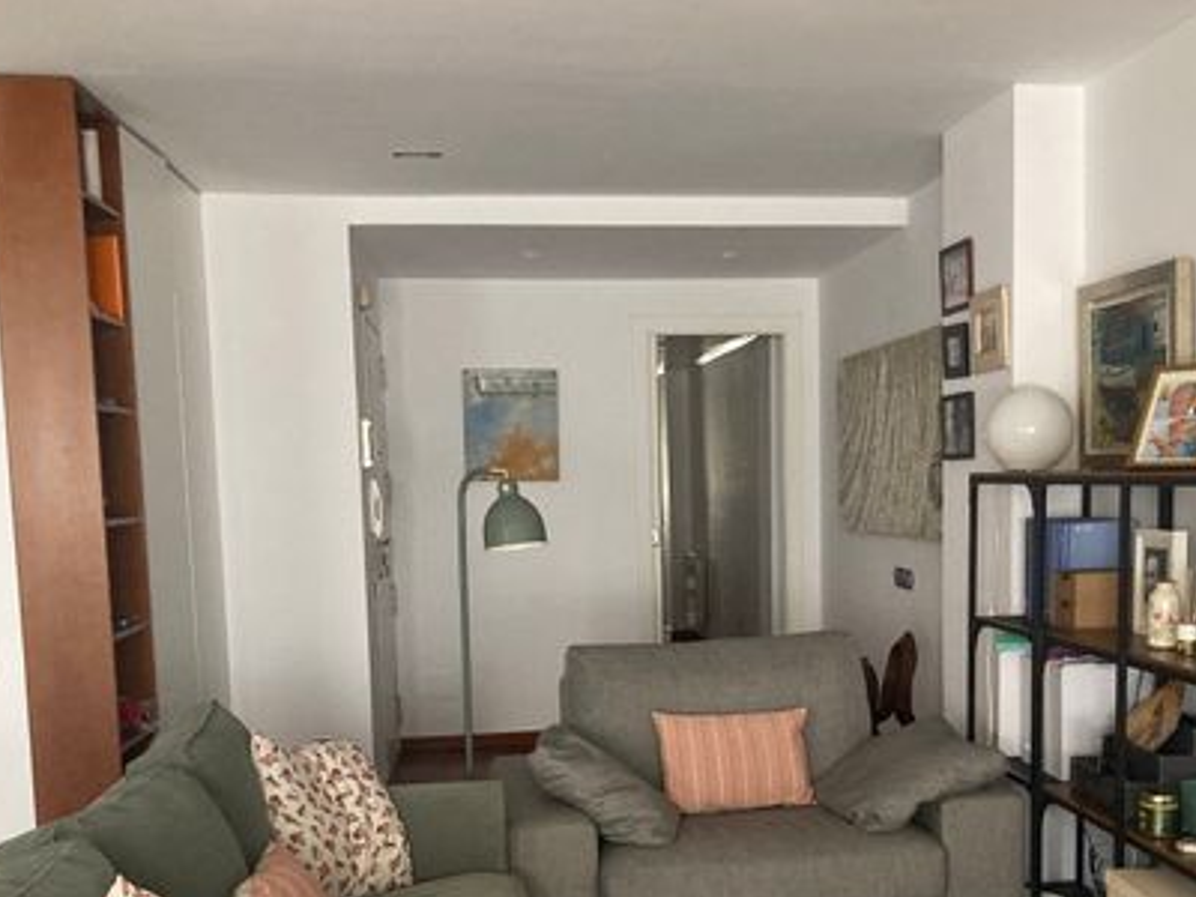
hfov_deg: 44.6
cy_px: 640
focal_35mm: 42
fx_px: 1451
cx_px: 712
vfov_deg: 33.8
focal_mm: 3.99
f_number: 1.8
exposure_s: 1/40
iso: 320
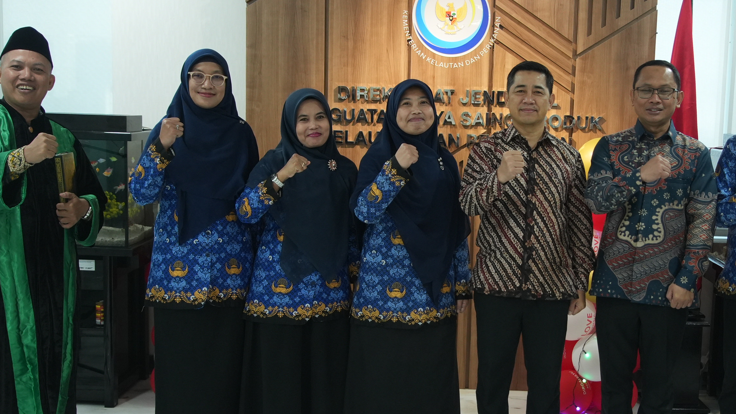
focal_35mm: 55
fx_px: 1073
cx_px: 462
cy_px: 255
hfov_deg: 37.6
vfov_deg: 21.8
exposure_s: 1/109
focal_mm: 34
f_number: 4
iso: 2000
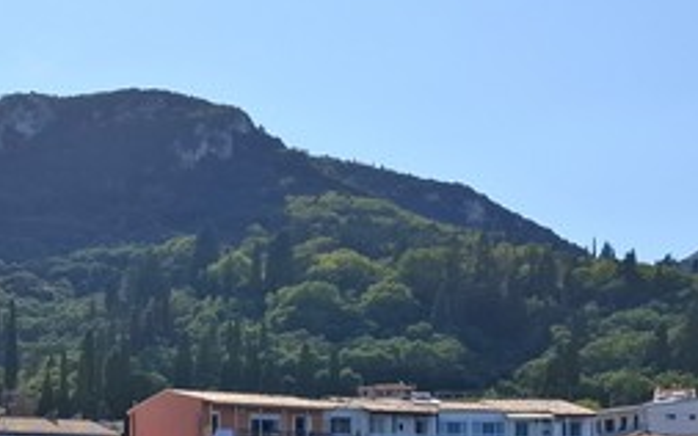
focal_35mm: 77
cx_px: 130
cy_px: 535
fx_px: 1464
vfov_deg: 16.2
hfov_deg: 26.3
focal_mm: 5.54
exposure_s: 1/4405
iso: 50
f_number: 1.8
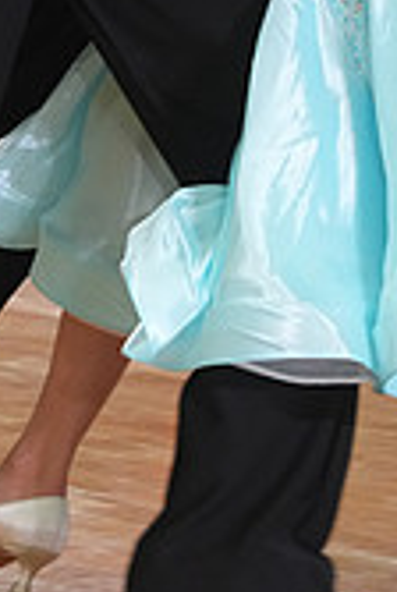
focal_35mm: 693
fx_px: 11415
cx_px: 349
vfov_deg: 3.0
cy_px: -230
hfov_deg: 2.0
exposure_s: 1/200
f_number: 6.3
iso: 4000
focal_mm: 200
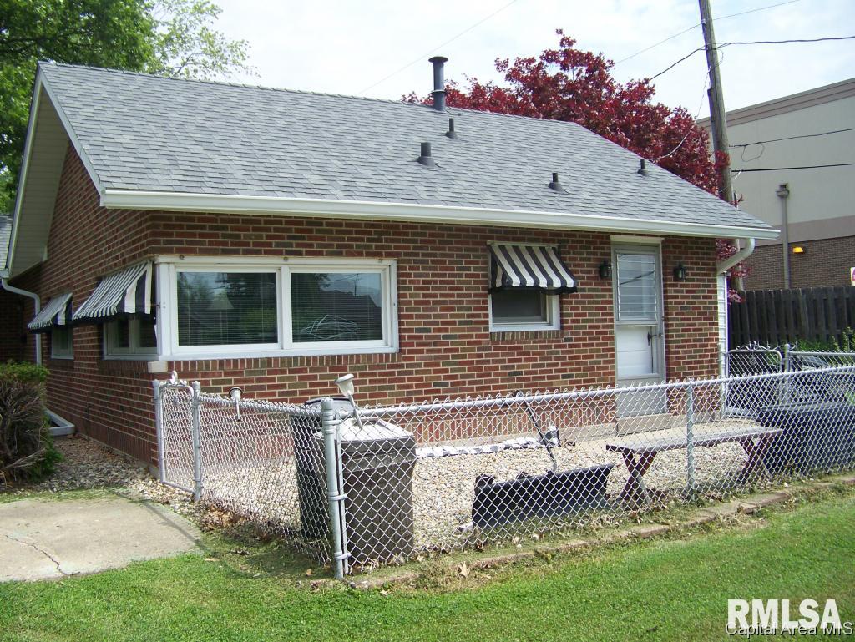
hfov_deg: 51.3
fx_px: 890
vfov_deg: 39.7
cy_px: 321
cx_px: 428
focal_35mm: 36
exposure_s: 1/800
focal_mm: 5.85
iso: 64
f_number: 2.8
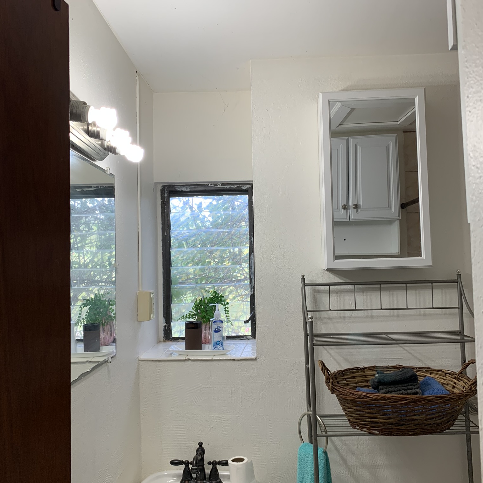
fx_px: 489
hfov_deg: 52.5
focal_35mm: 31
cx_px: 244
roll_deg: +1.5
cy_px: 247
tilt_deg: +2.6
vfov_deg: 52.5
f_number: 1.8
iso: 50
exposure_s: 1/120
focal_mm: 4.25
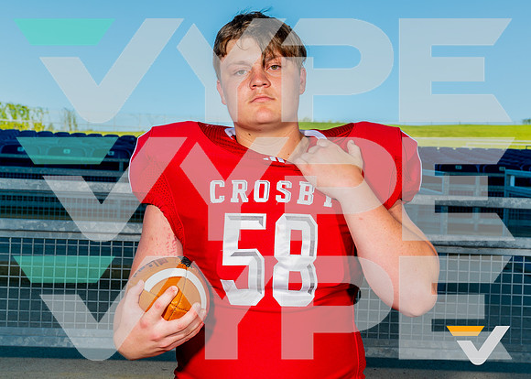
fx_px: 758
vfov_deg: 28.1
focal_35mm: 50
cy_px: 208
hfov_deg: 38.6
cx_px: 264
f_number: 8
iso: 100
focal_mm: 42
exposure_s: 1/125
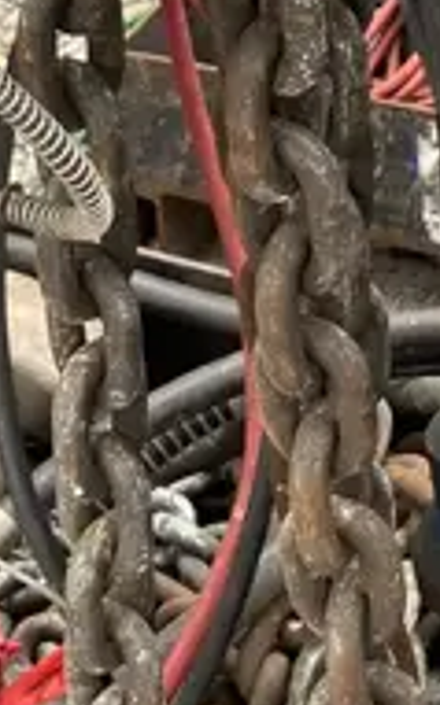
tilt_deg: -21.5
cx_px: 385
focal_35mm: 114
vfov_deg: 17.0
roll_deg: +2.6
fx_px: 2192
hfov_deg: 11.4
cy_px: -264
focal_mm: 3.99
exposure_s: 1/282
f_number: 1.8
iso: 32
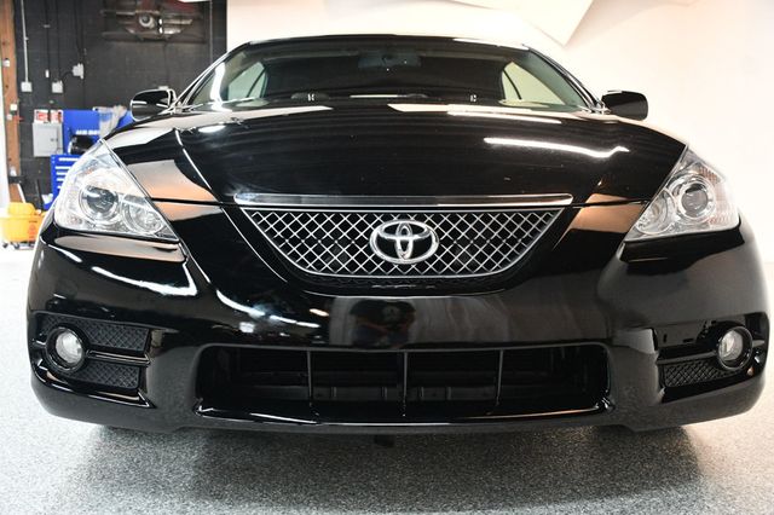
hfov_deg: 49.6
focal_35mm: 39
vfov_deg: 34.2
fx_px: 838
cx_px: 387
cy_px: 258
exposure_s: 1/80
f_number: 3.8
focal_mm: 26
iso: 3200
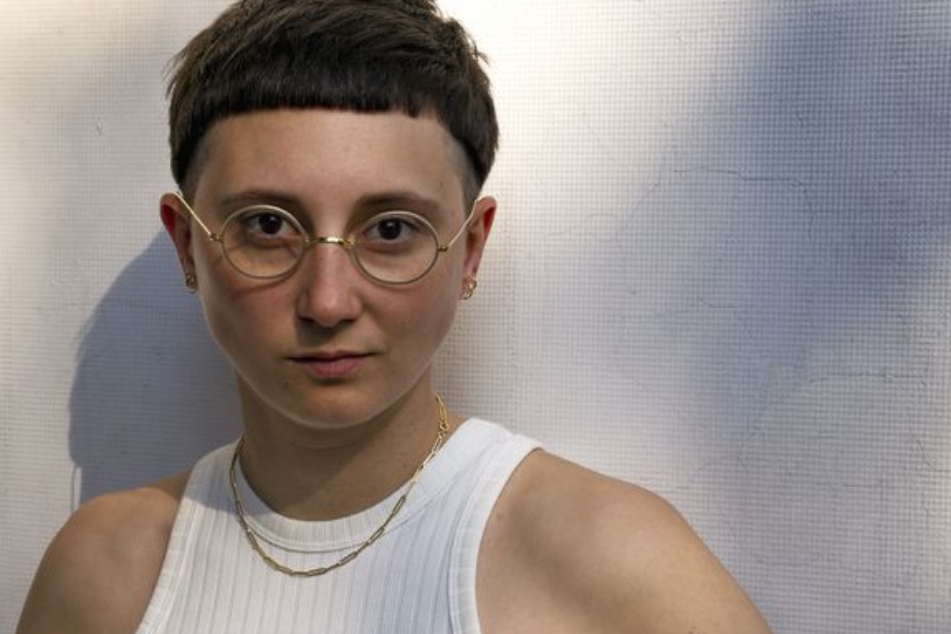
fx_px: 2931
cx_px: 305
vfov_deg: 12.3
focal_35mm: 111
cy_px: 410
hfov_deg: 18.4
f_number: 16
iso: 160
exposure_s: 1/50
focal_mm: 75
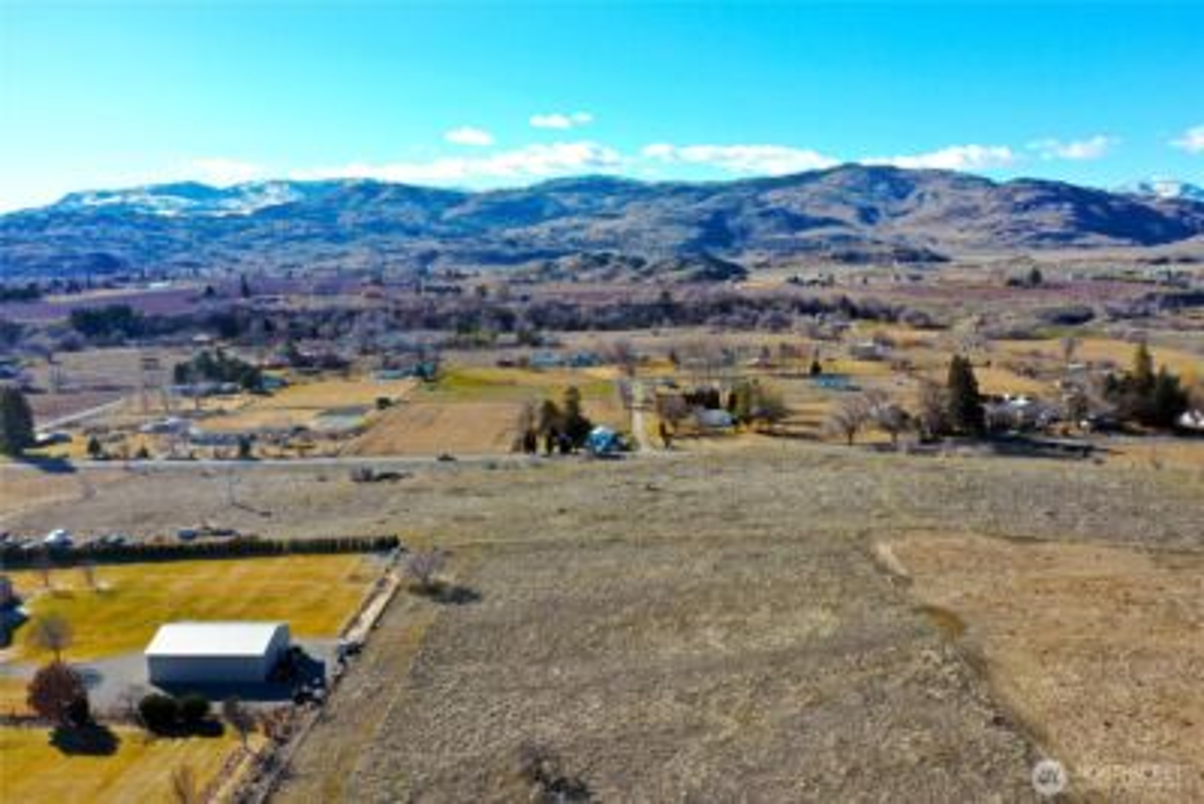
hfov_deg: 65.5
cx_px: 602
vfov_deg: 46.4
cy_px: 402
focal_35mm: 28
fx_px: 937
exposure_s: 1/320
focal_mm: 10.26
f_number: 5.6
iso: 100
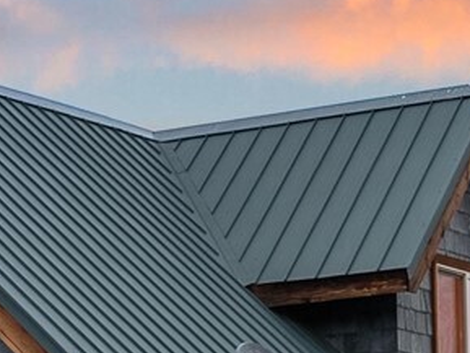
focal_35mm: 192
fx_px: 2608
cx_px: -416
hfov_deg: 9.7
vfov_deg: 7.6
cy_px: 583
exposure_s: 6
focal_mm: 34
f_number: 9
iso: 250
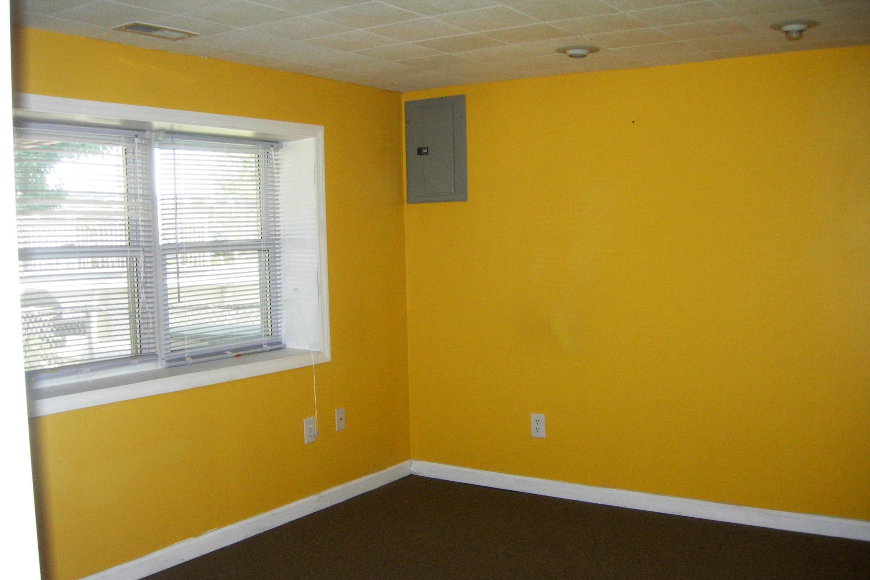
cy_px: 329
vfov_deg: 35.0
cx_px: 432
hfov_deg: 50.7
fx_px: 918
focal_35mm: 38
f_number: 2.7
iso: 168
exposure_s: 1/152
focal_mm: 7.5
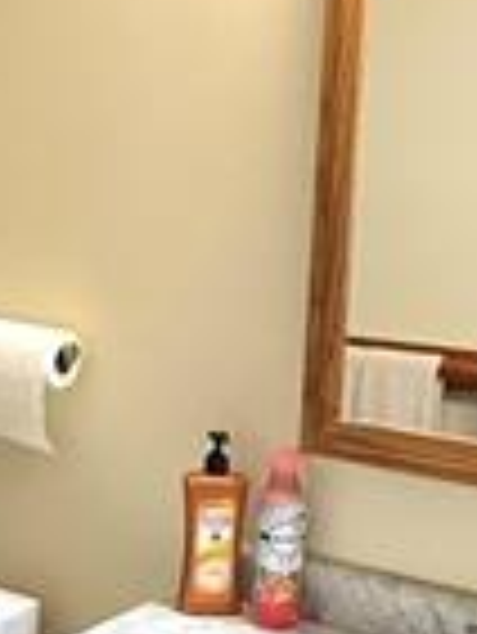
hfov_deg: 18.8
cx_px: -27
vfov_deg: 25.5
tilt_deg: -13.1
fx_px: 1394
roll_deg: -1.2
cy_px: 432
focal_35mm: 76
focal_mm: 2.22
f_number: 2.2
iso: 320
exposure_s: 1/120
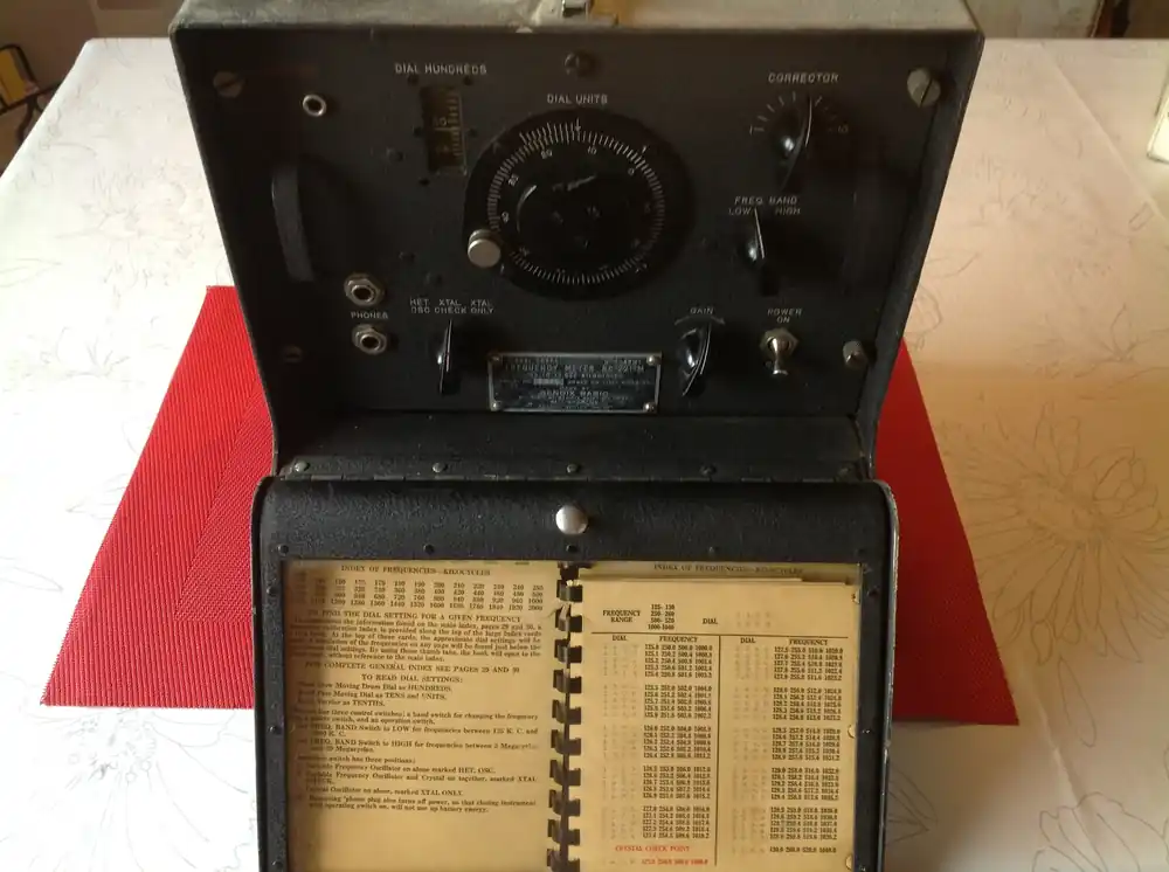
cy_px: 436
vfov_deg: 40.6
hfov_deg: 52.7
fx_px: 1180
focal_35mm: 35
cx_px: 584
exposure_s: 1/30
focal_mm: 4.28
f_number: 2.4
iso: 64
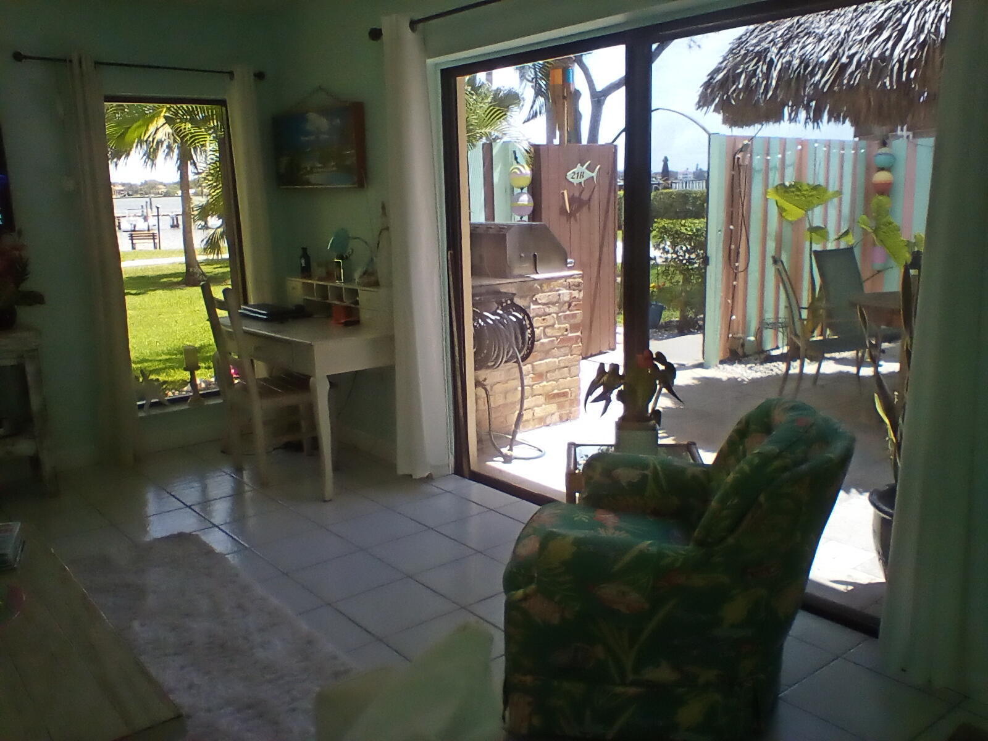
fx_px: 885
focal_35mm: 31
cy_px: 370
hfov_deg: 58.4
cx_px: 494
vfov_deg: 45.4
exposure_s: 1/120
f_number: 2.4
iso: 123
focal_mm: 2.38
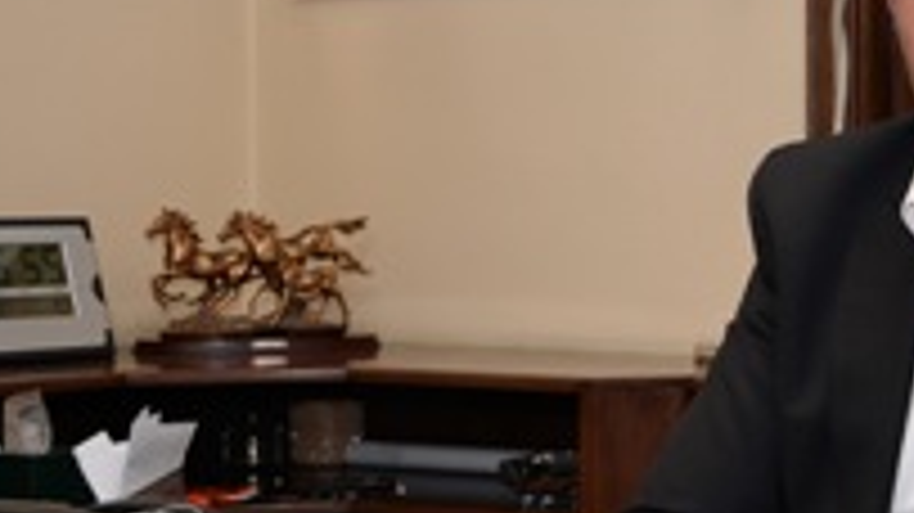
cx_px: 982
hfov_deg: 21.0
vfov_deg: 12.5
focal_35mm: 97
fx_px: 2350
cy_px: 200
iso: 320
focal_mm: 28
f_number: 5.6
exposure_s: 1/60
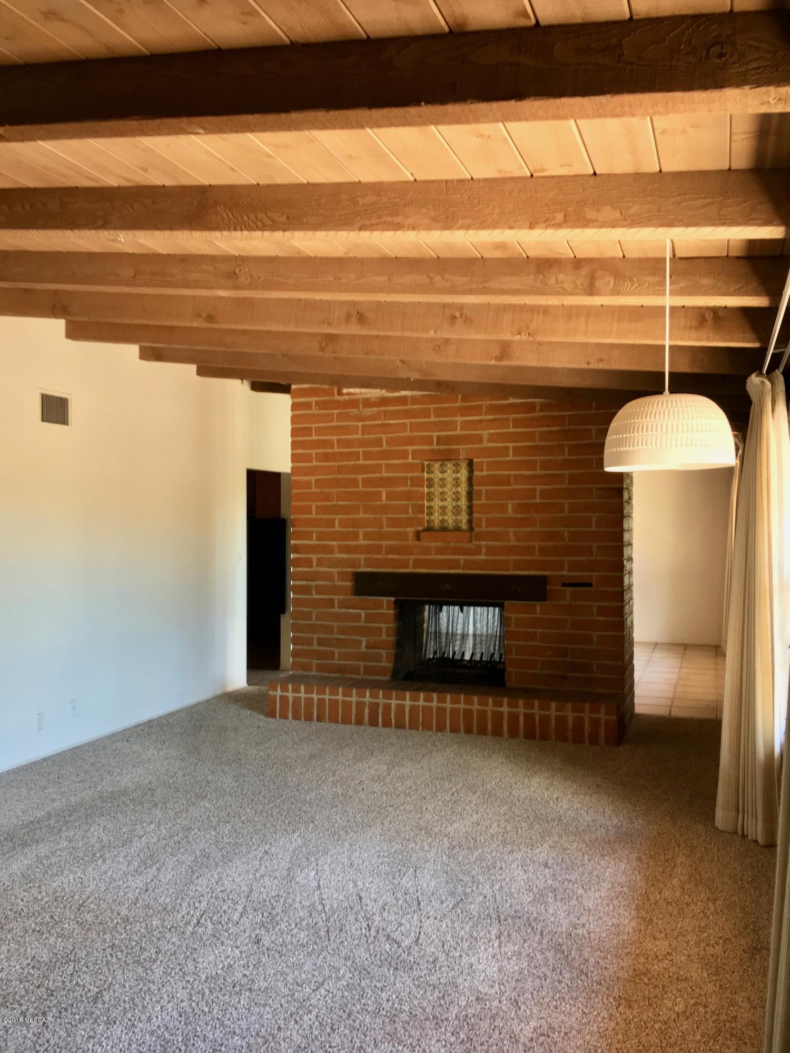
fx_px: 882
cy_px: 526
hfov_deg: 48.2
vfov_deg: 61.7
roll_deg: +1.2
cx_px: 395
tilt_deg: -0.2
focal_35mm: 29
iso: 80
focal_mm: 4.15
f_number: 2.2
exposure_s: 1/30
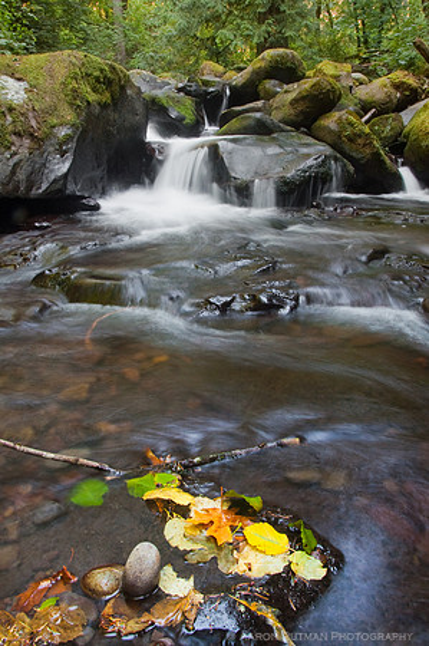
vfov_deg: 67.4
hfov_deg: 47.8
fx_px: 484
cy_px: 323
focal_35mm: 27
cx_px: 214
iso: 200
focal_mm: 18
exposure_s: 1
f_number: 22
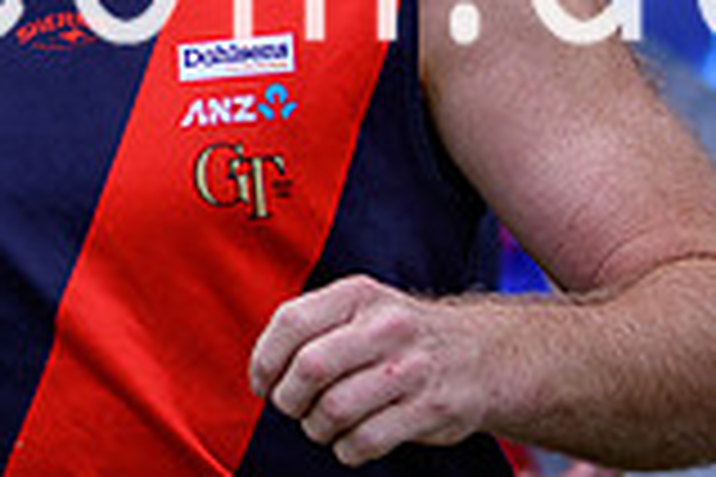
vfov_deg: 2.9
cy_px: -61
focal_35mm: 479
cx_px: -300
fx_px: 9526
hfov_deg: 4.3
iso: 200
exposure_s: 1/2000
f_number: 2.8
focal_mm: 70
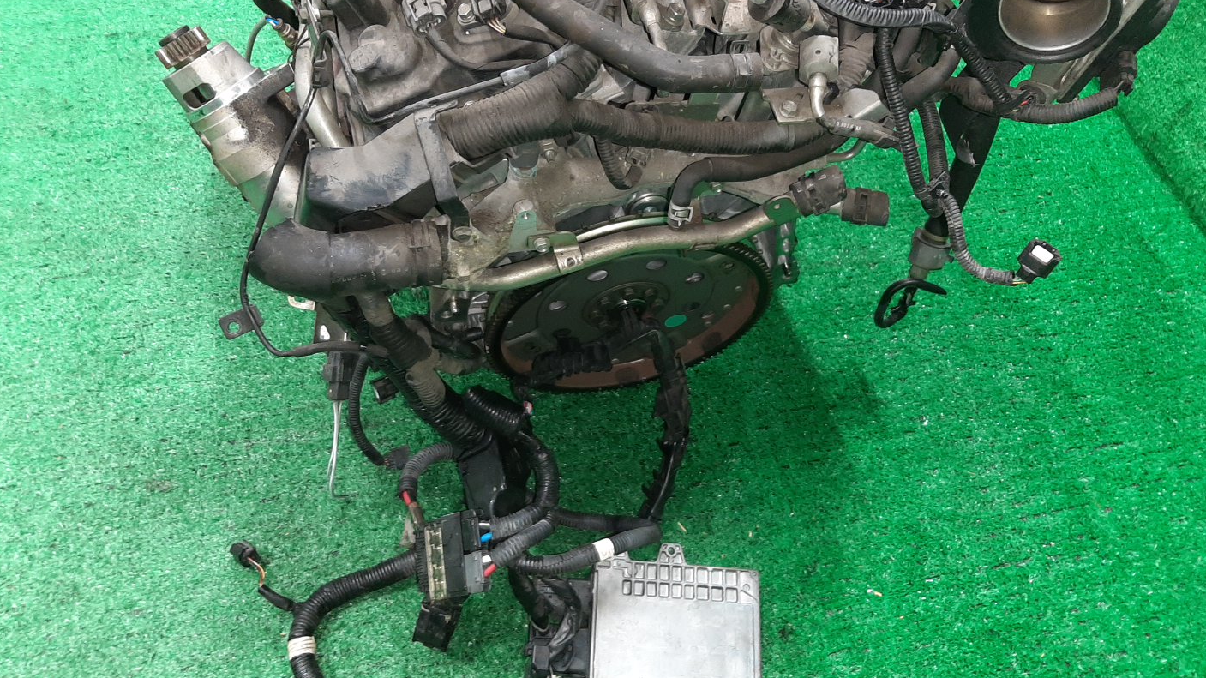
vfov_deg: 40.2
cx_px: 605
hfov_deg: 66.1
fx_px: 927
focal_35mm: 29
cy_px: 328
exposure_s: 1/33
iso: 191
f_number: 1.7
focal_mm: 3.93
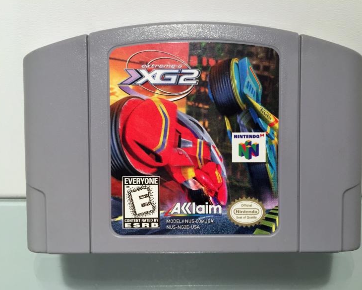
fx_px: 332
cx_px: 195
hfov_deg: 57.1
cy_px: 145
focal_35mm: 31
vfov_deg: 47.1
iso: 64
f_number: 2.2
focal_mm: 4.15
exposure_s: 1/33
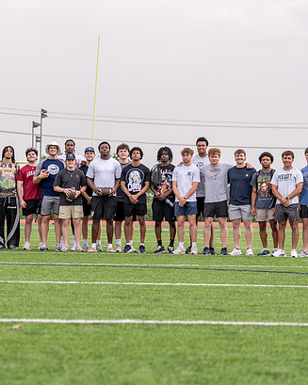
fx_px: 1311
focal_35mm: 115
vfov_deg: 16.7
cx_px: 84
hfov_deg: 13.4
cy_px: 198
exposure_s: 1/640
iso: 100
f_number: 2.8
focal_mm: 70
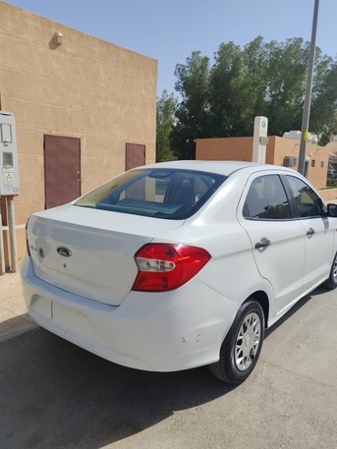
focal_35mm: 27
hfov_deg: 51.4
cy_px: 224
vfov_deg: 65.3
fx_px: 350
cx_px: 168
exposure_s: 1/3100
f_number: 1.95
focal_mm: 5.52
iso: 50
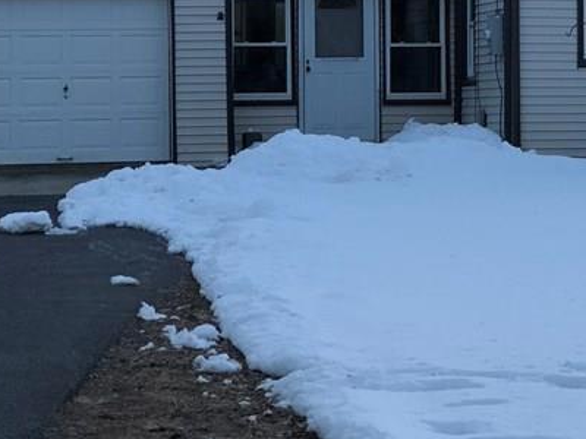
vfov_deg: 10.0
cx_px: 637
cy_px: -76
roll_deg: +0.6
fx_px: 2472
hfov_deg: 13.3
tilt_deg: +2.9
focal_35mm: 146
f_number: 2.8
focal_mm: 6.6
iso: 32
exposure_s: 1/120
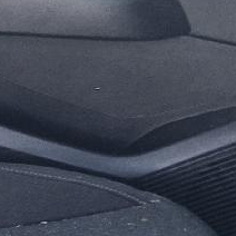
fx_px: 1334
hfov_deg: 9.2
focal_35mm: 173
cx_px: -304
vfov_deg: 9.9
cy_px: 312
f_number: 1.8
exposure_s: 1/100
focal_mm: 5.4
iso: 125
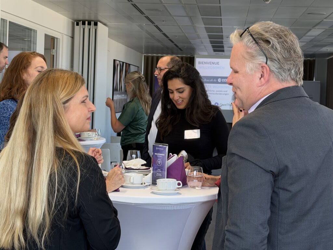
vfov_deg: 30.3
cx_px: 166
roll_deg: -2.4
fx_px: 462
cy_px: 125
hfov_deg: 39.7
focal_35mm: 48
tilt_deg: -0.8
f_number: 1.78
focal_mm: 6.76
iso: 100
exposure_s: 1/118
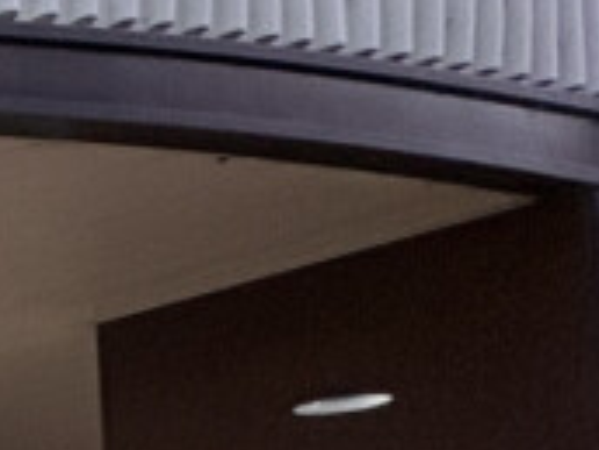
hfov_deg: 10.3
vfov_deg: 13.1
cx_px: -1372
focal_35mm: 106
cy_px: 713
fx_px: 1834
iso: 160
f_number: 2.2
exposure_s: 1/60
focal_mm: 2.22
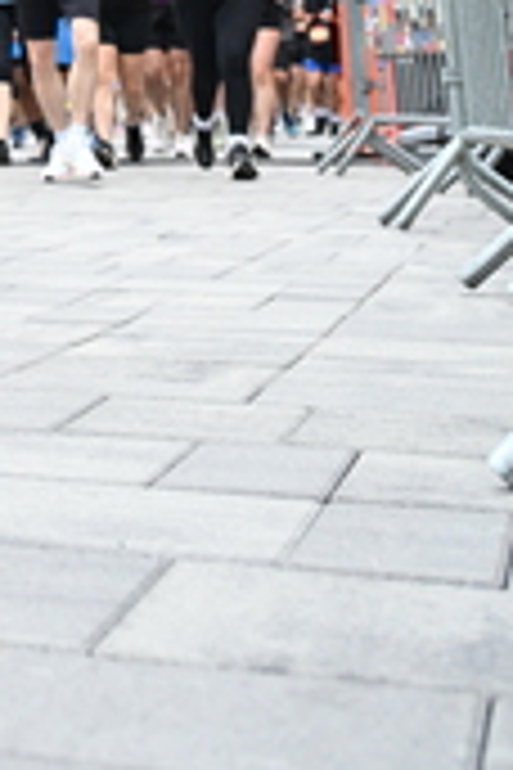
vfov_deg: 18.7
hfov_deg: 12.8
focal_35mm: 100
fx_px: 2137
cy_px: -288
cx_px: -308
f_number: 4
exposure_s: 1/640
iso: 2000
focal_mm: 31
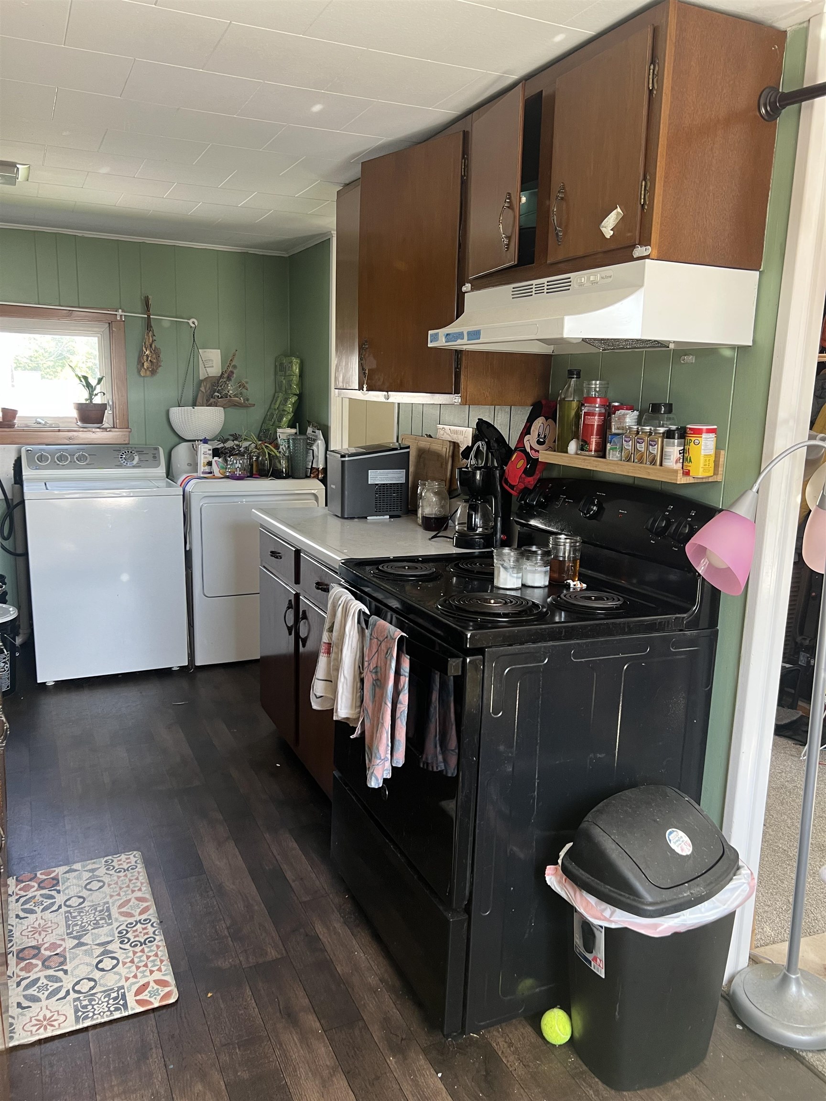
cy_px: 550
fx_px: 827
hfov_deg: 53.1
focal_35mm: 26
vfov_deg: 67.3
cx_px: 413
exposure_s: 1/61
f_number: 1.5
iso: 125
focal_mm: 5.7
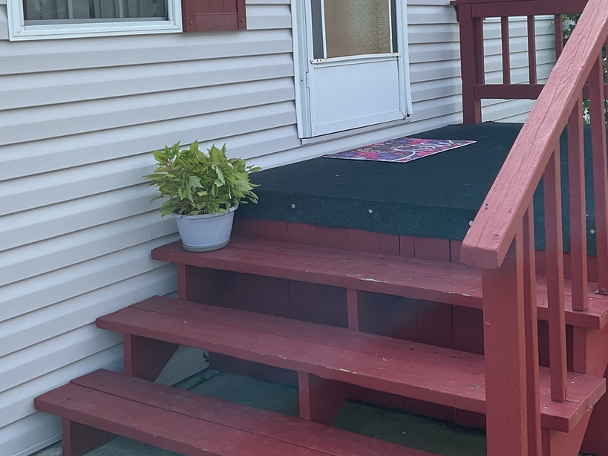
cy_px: 67
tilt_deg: -3.2
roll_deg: +2.0
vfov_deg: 27.7
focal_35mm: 51
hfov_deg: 37.2
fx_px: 896
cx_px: 385
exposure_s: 1/606
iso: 16
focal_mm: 3
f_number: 1.8
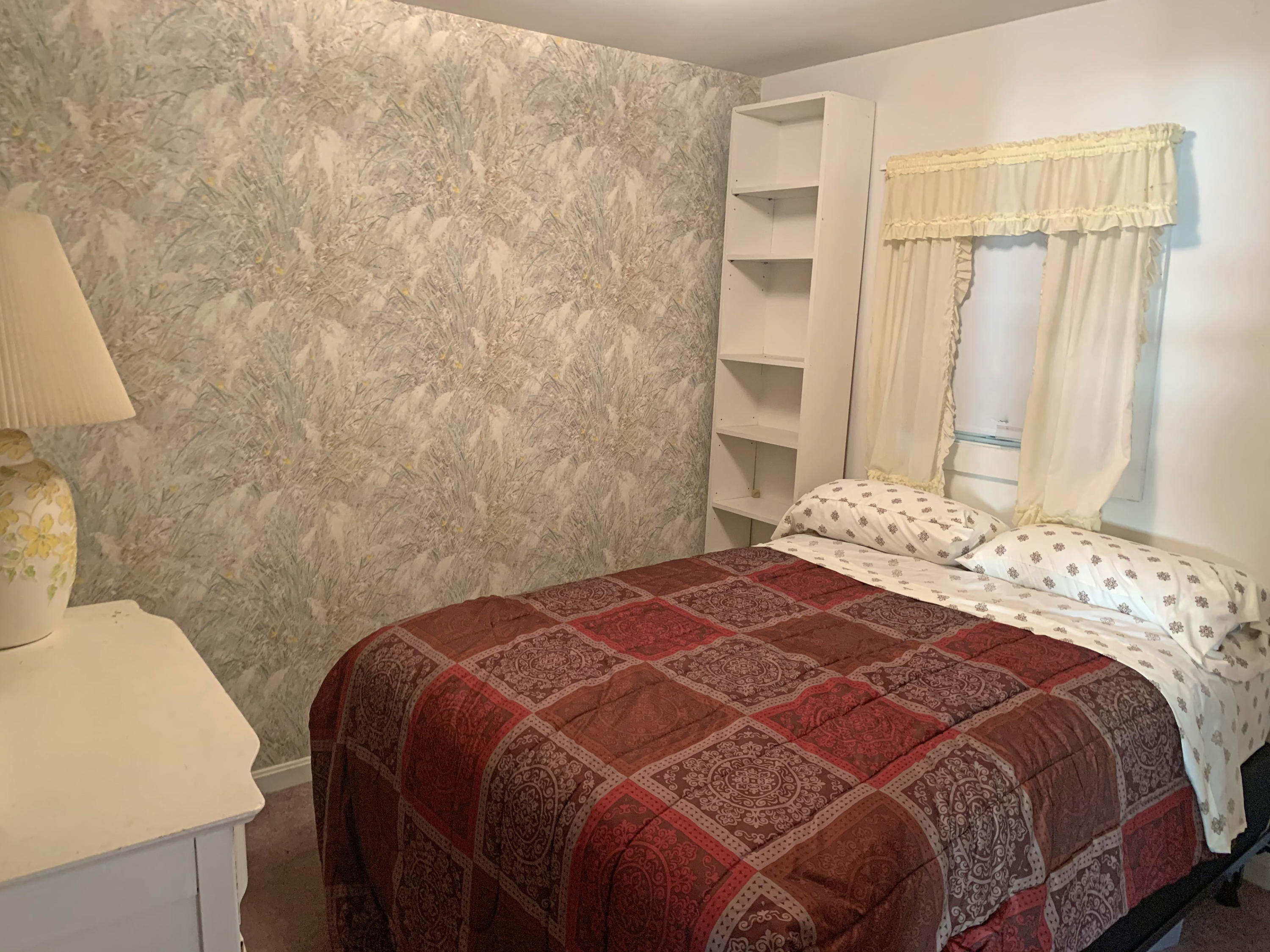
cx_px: 635
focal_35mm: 26
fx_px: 954
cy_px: 476
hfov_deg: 67.3
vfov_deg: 53.1
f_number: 1.8
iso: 320
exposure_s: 1/40
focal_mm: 4.25
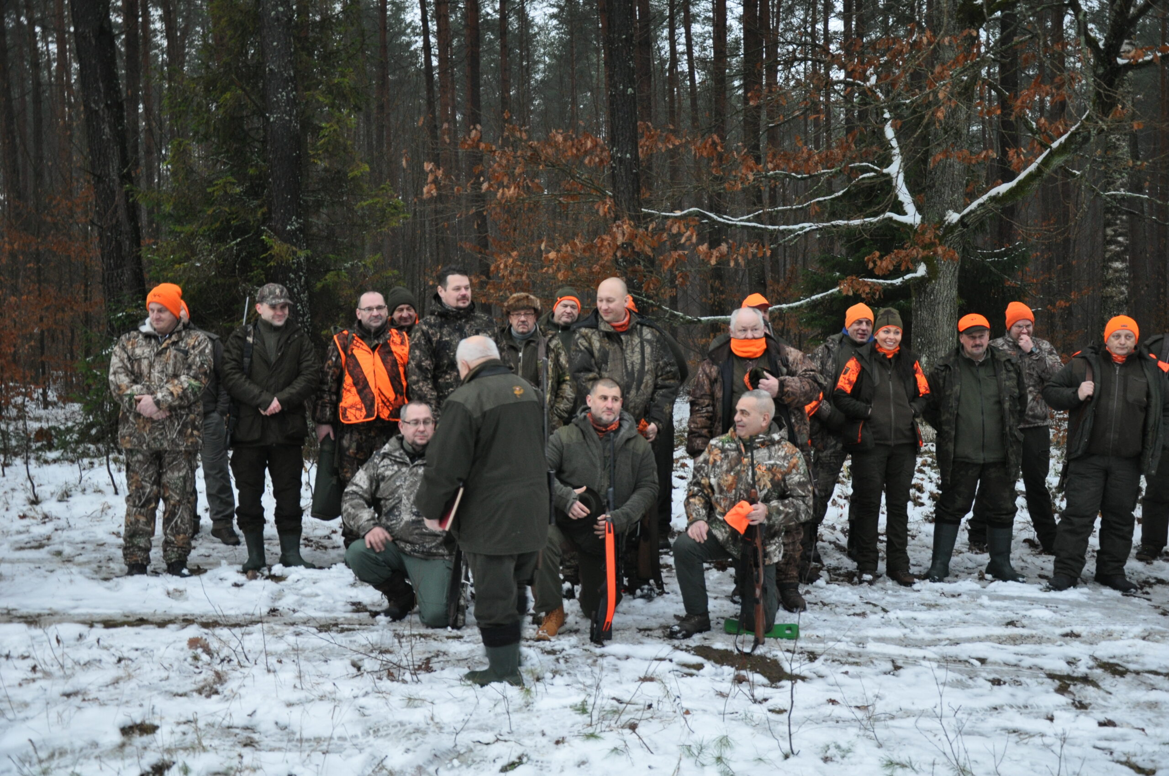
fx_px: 1216
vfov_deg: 35.4
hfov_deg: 51.3
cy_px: 388
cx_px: 584
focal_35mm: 38
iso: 800
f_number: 4
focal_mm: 25
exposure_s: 1/60
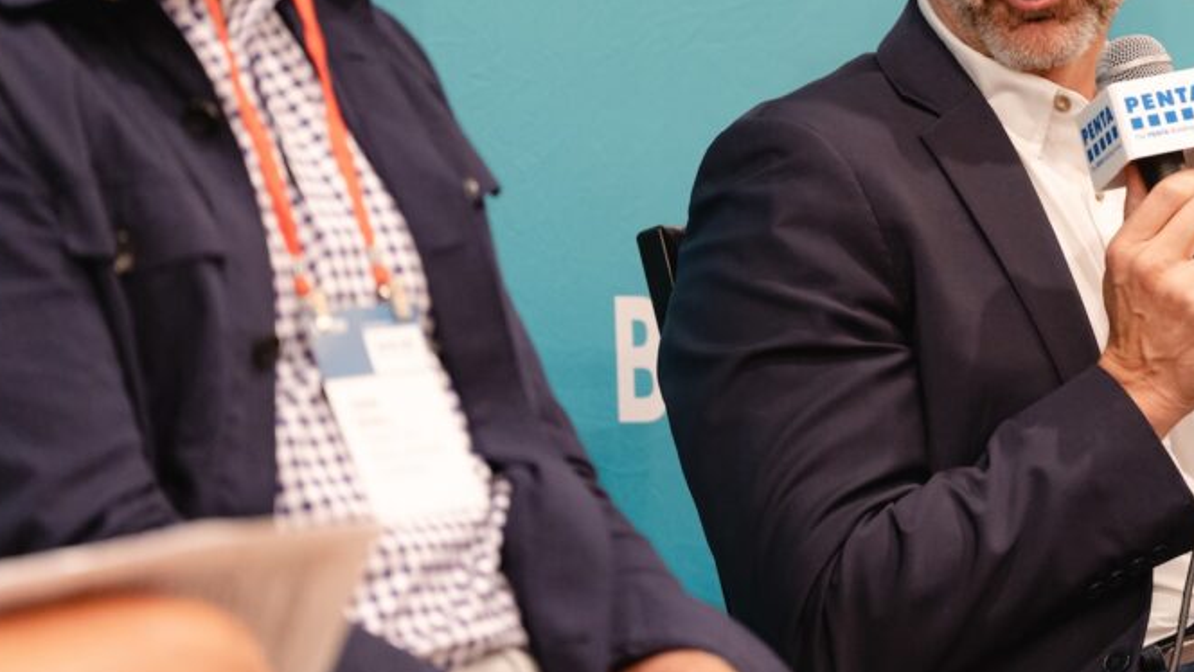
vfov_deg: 3.7
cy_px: 148
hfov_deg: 6.6
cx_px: 894
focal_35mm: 329
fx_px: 10420
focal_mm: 200
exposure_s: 1/125
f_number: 2.8
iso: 3200
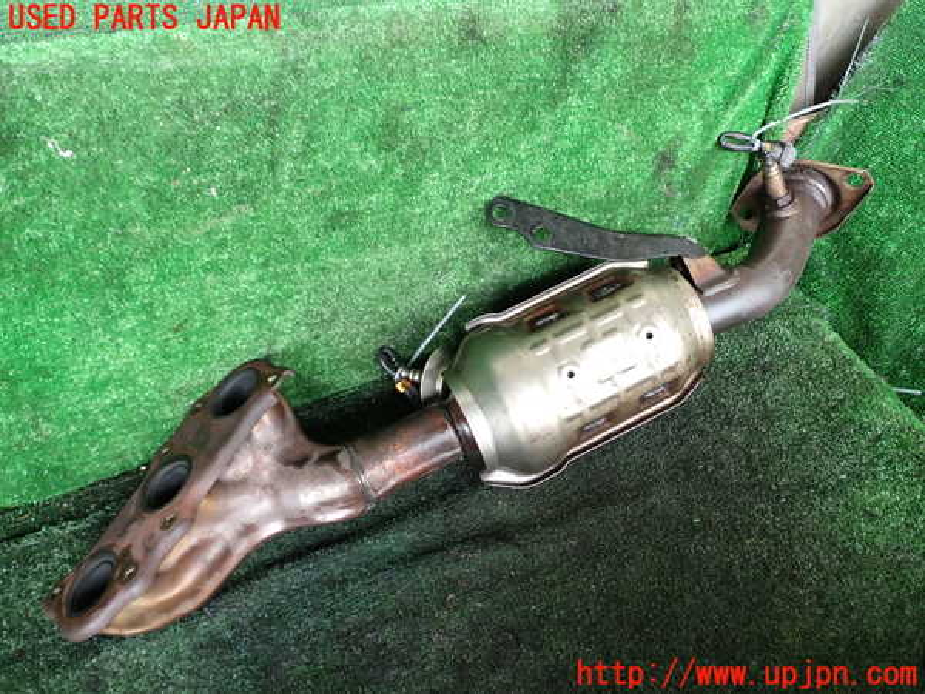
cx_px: 462
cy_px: 347
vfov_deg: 46.8
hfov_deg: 60.0
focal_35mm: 30
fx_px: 802
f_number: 2.3
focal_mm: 5.4
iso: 250
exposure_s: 1/30
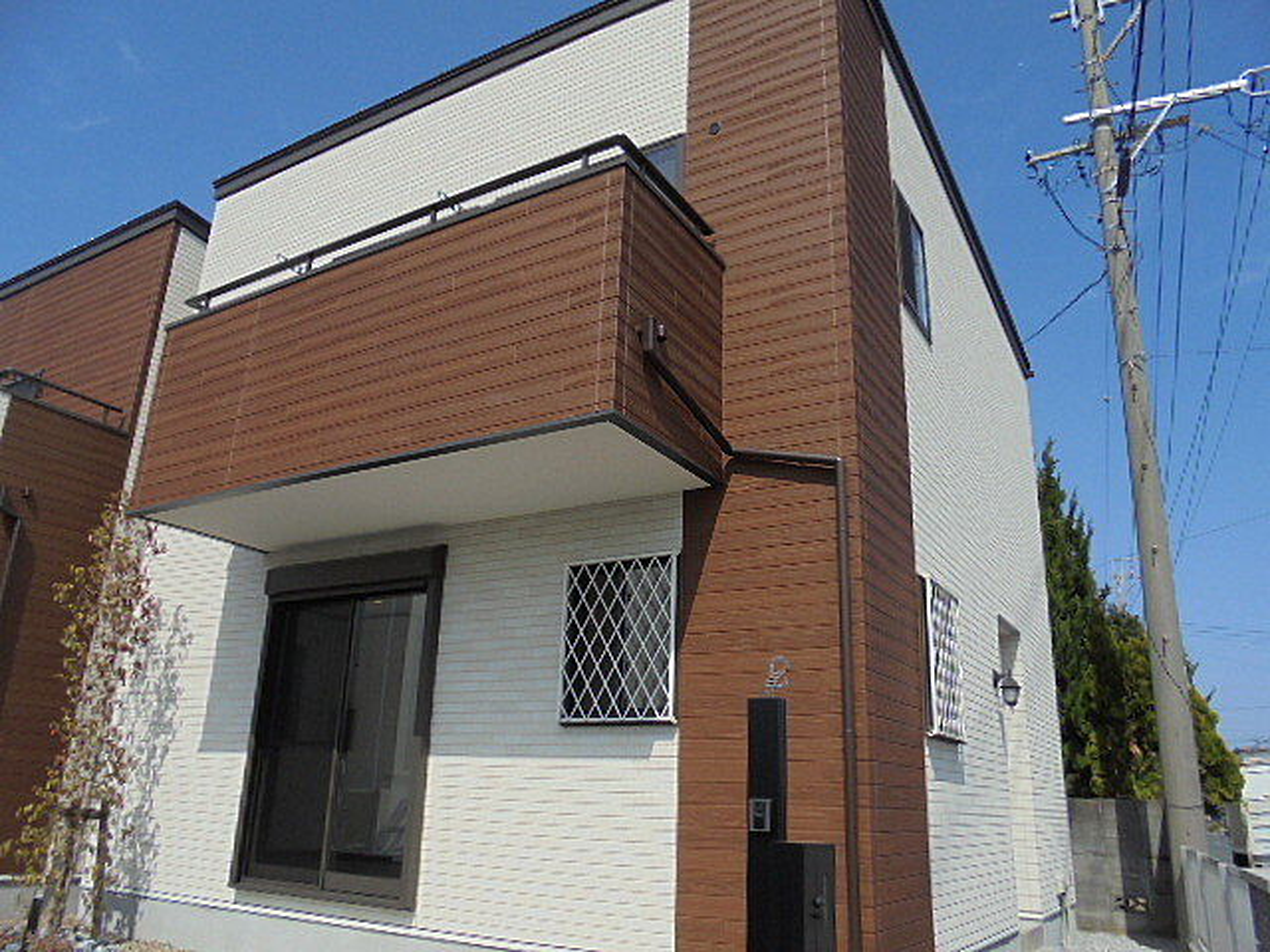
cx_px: 635
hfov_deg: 67.3
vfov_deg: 53.1
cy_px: 476
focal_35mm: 26
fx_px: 954
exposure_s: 1/800
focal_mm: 4.6
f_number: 3.5
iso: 100
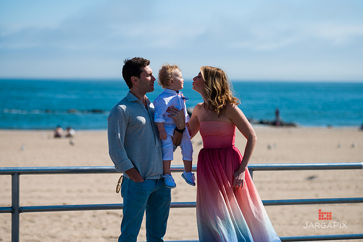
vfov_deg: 12.2
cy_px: 121
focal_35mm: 112
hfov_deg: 18.3
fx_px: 1129
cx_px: 182
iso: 200
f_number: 3.2
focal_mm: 112
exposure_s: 1/5000
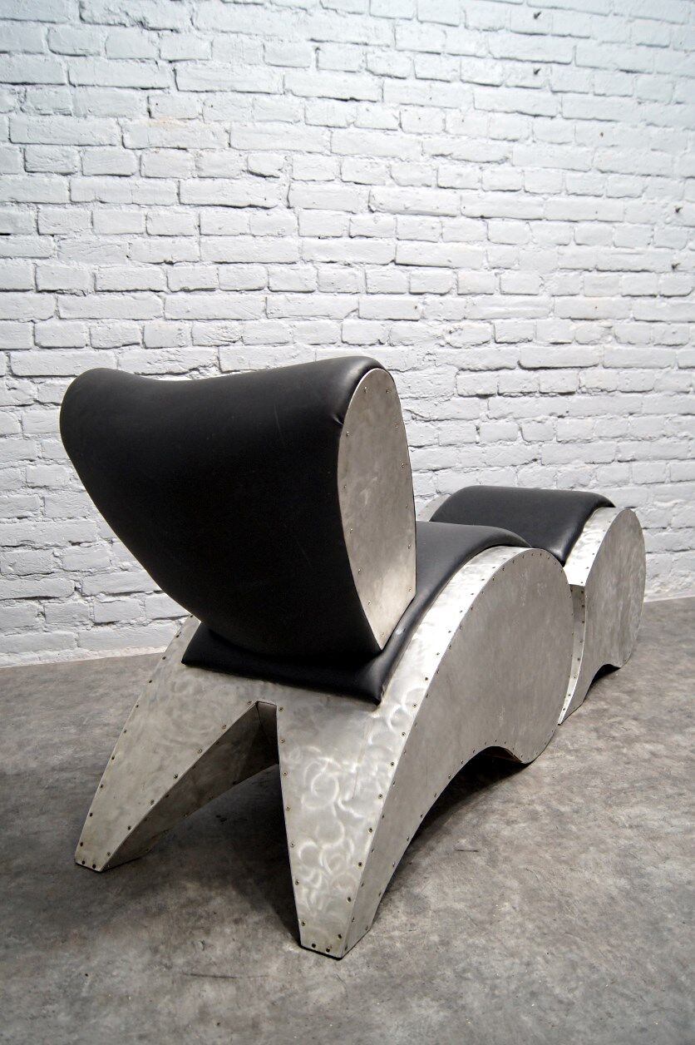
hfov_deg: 43.6
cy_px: 522
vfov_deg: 62.0
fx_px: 870
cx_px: 348
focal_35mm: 30
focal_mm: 20
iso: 400
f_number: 4
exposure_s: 1/40
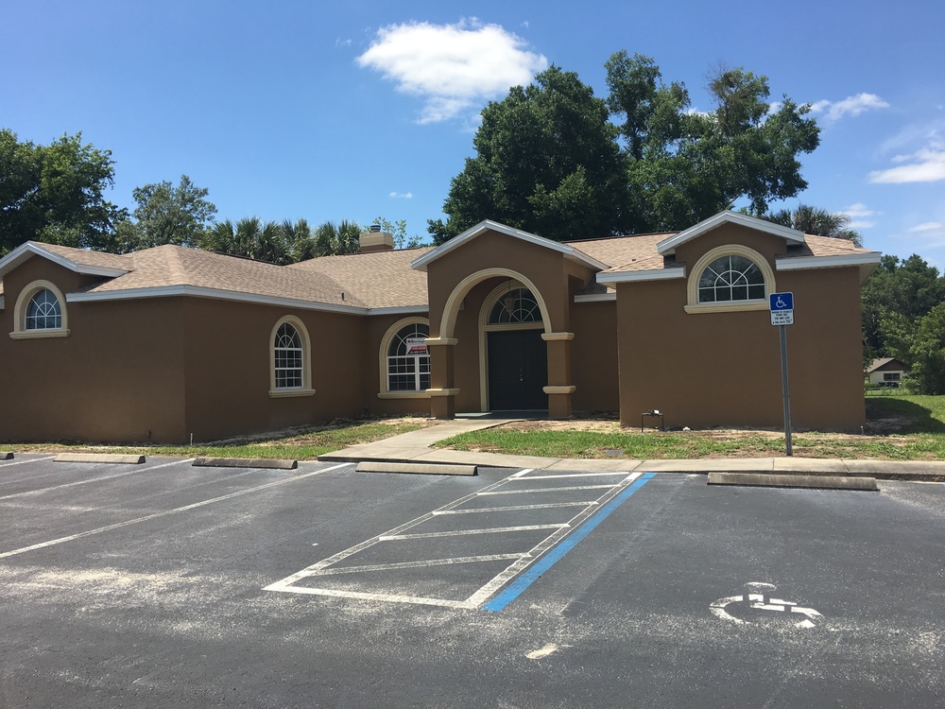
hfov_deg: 61.7
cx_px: 472
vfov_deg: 48.2
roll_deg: +2.2
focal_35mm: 29
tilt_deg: +1.2
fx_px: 792
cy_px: 354
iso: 25
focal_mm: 4.15
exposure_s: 1/1425
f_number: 2.2
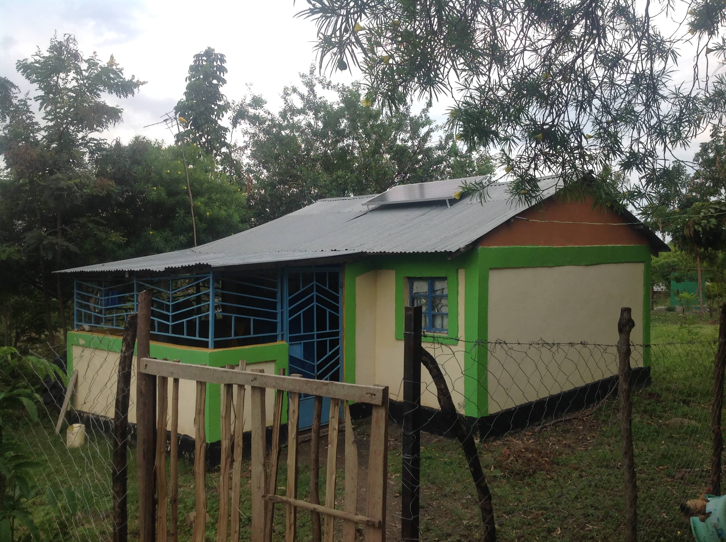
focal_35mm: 35
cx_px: 363
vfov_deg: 40.6
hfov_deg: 52.7
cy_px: 271
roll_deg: -0.4
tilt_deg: +4.0
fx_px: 733
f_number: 2.4
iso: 50
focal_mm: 4.28
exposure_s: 1/737
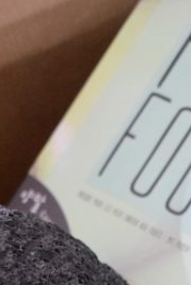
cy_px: 471
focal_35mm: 229
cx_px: 312
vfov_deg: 8.7
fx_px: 1820
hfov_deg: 5.9
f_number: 4.8
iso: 3200
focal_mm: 40
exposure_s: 1/50
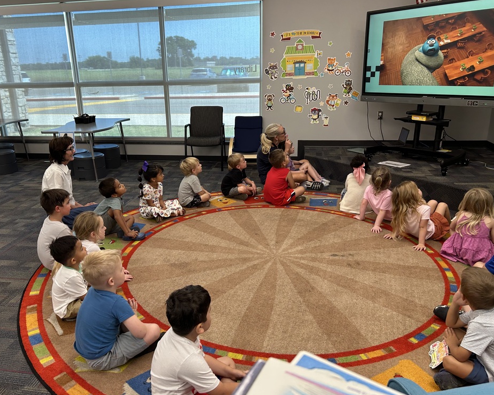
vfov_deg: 51.5
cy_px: 193
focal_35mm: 28
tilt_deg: -17.7
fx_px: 409
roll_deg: +1.5
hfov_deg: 62.1
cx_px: 223
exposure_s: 1/120
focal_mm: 5.7
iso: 80
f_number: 1.5
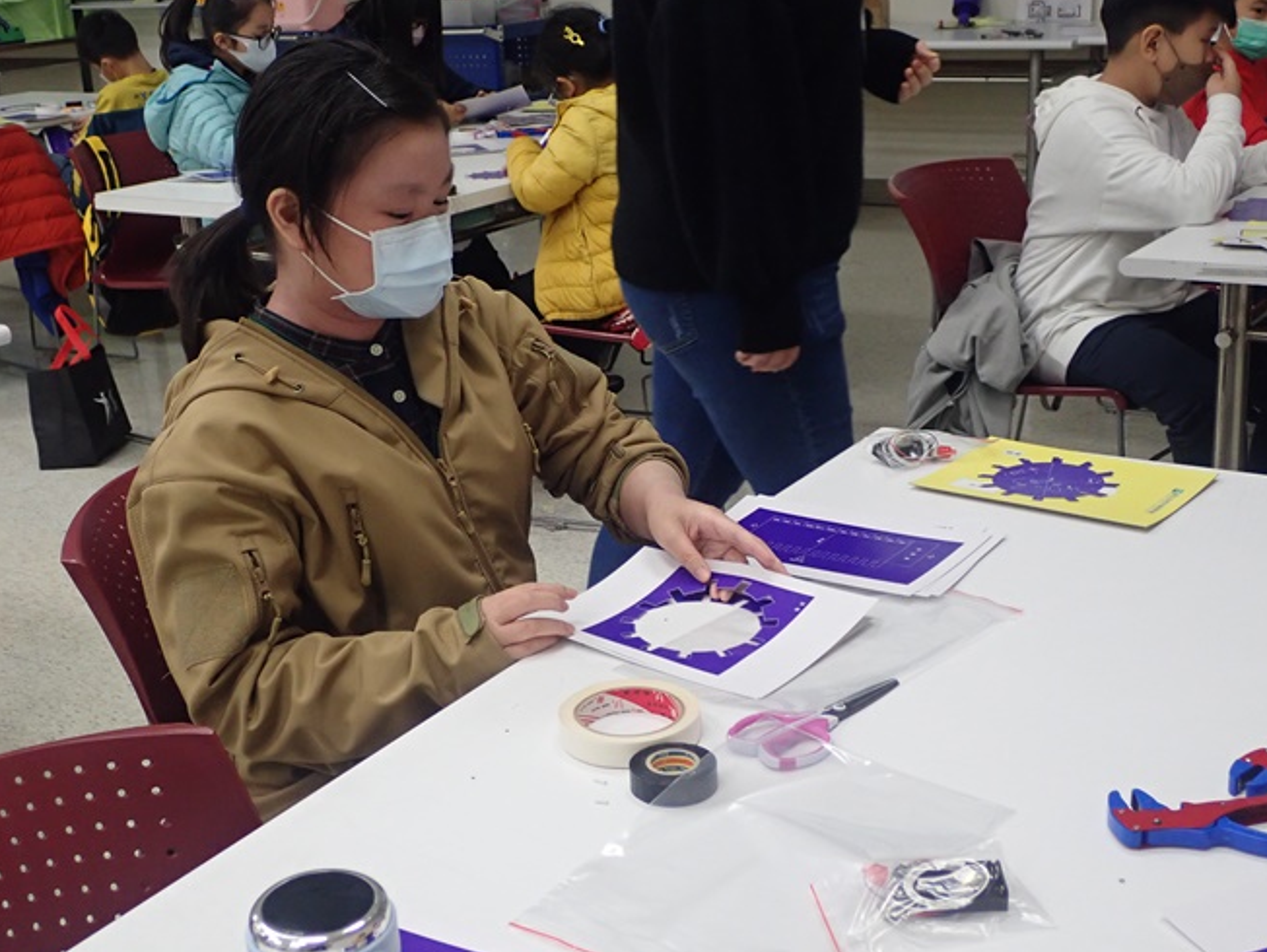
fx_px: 1685
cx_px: 587
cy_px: 473
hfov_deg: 41.2
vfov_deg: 31.6
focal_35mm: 46
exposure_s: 1/125
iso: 400
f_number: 2.8
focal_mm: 7.34
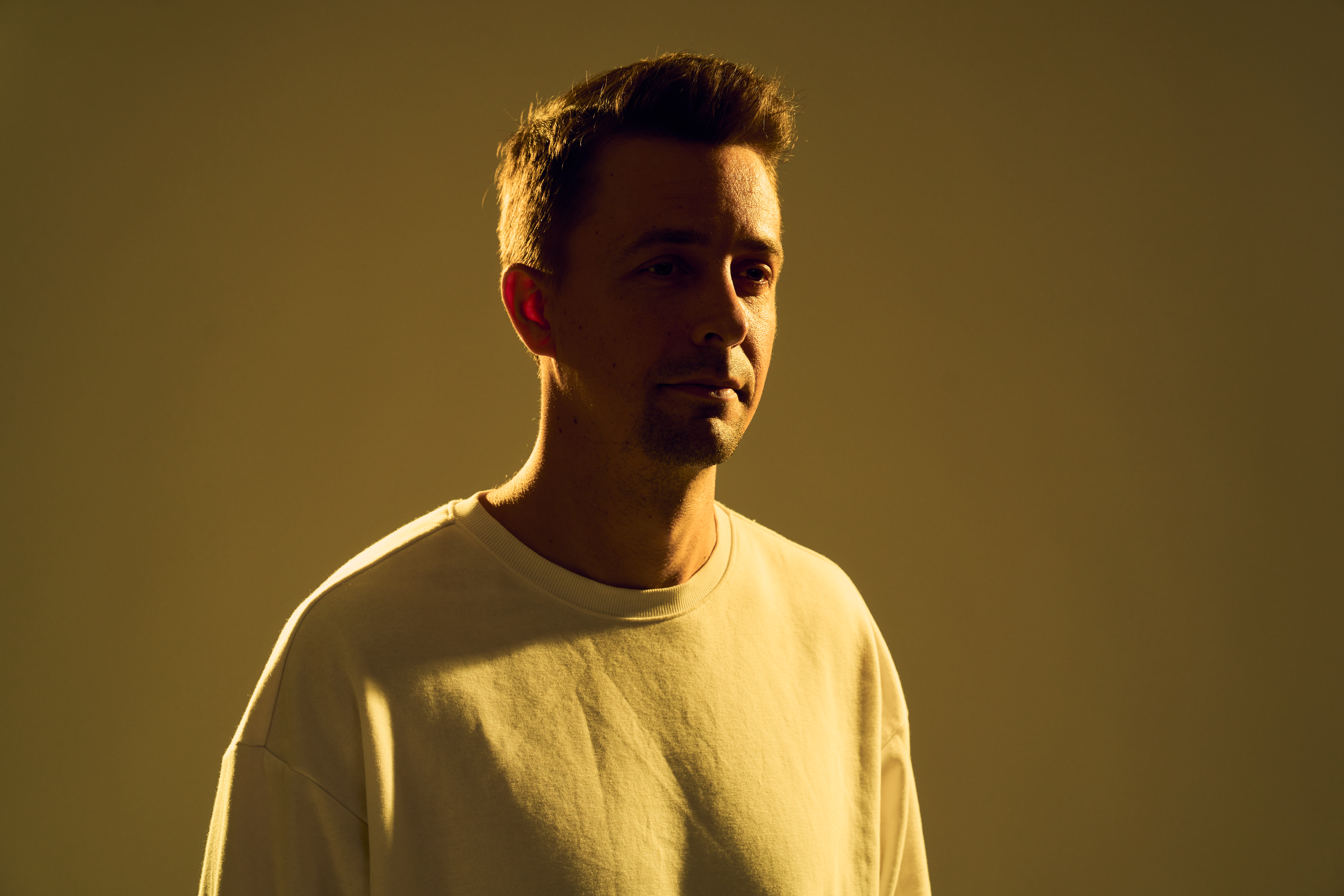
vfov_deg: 19.5
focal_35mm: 70
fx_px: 2613
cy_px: 448
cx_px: 672
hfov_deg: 28.8
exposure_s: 1/250
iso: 500
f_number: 5.6
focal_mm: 70
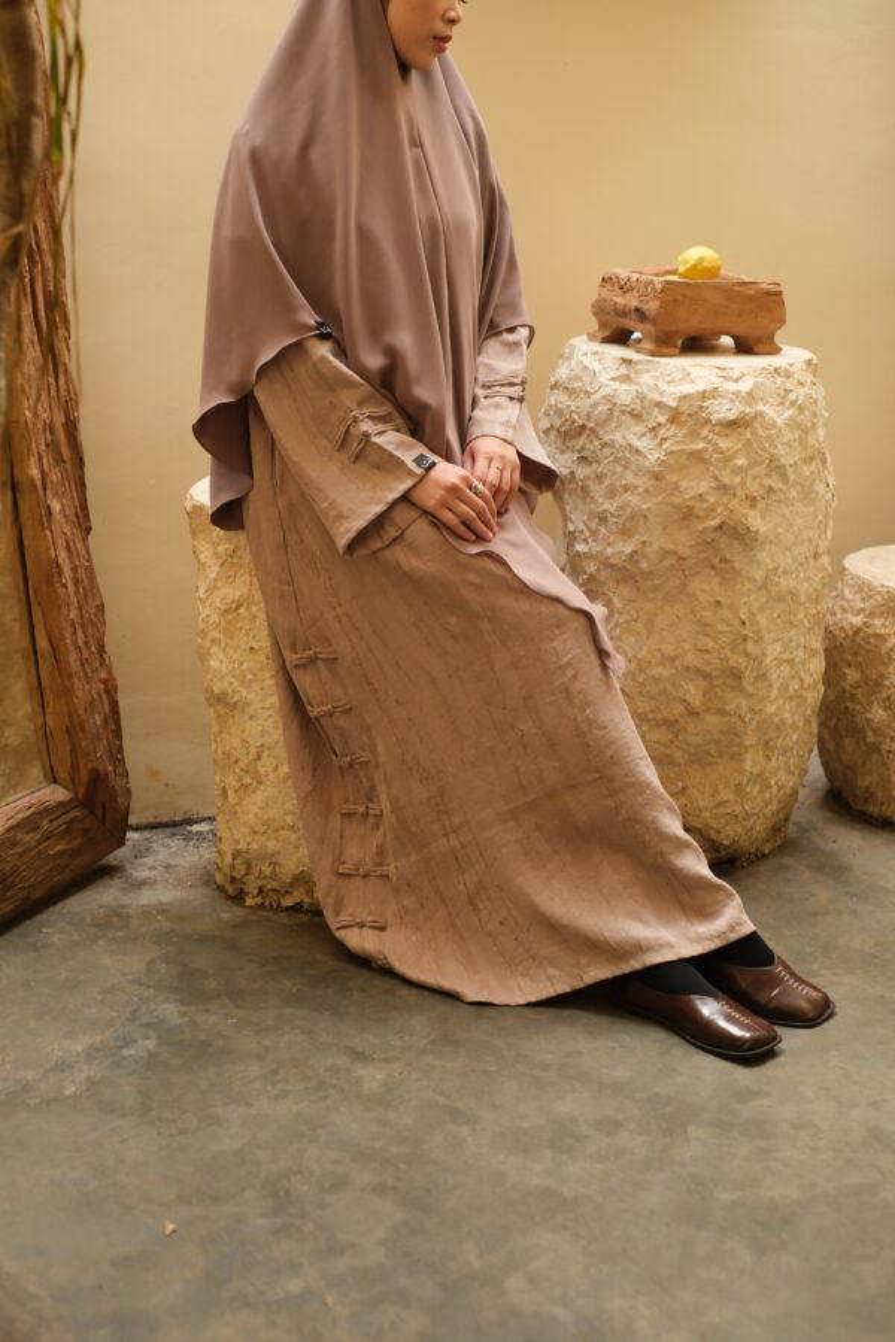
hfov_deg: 25.5
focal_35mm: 53
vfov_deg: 37.5
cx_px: 448
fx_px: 1976
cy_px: 671
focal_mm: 35
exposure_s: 1/250
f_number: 2.5
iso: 640
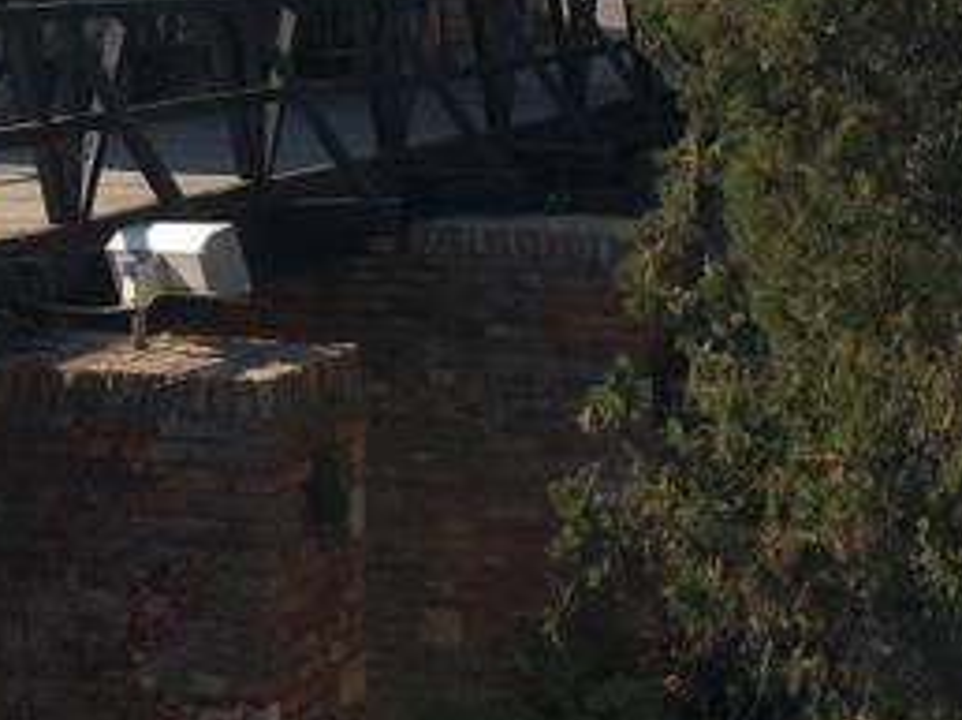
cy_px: -358
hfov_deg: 21.7
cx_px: 306
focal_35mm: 90
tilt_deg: +7.3
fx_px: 2499
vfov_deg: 15.2
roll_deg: -0.5
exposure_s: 1/999
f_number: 2.2
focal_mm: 4.15
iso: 25
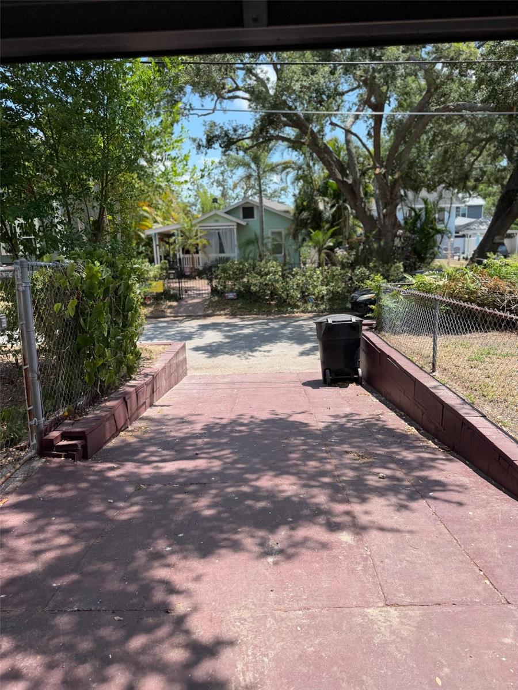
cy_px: 345
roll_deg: +2.8
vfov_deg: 71.6
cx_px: 259
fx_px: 479
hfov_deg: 56.8
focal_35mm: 24
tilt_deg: -8.0
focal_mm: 6.76
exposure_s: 1/1855
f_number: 1.78
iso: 80
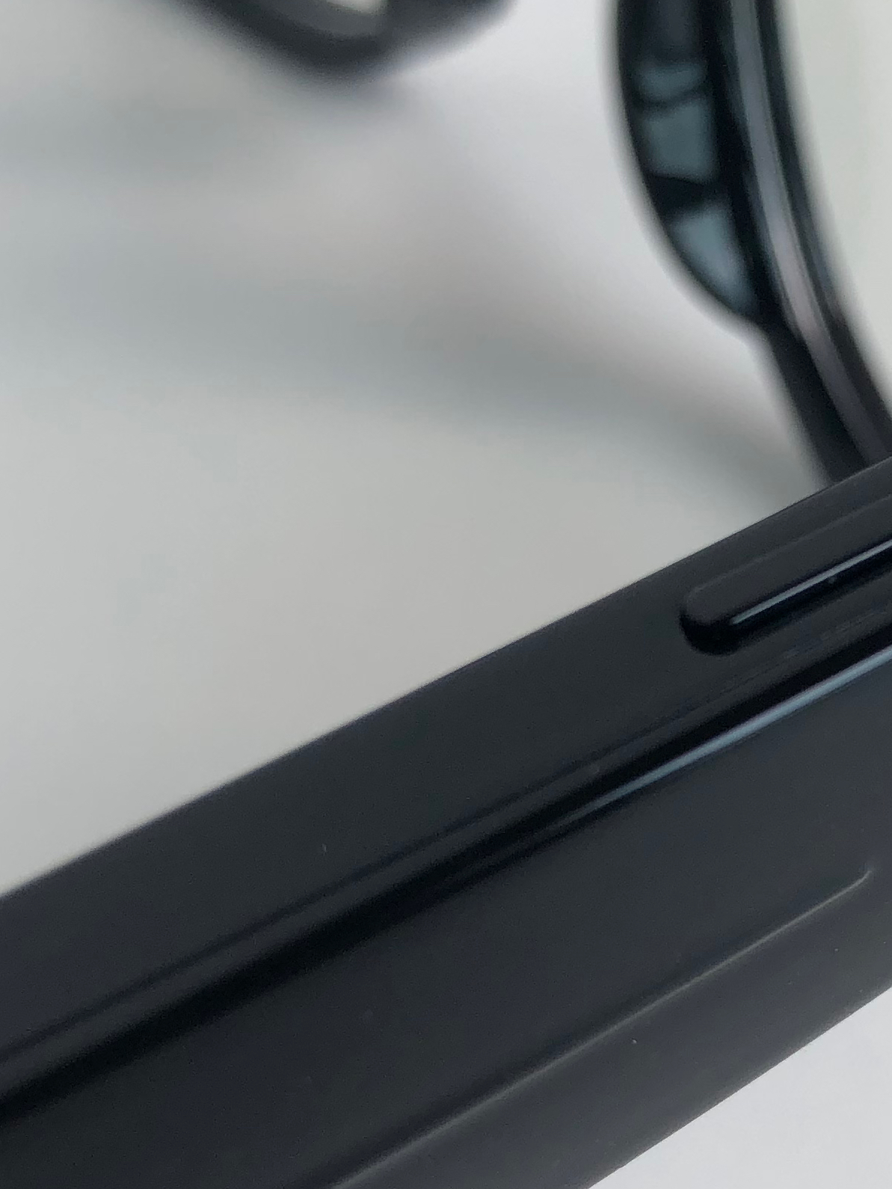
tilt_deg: -42.5
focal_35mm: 71
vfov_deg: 27.4
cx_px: 997
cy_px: 602
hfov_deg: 19.8
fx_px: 2439
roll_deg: -0.1
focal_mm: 4
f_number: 1.8
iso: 20
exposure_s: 1/243
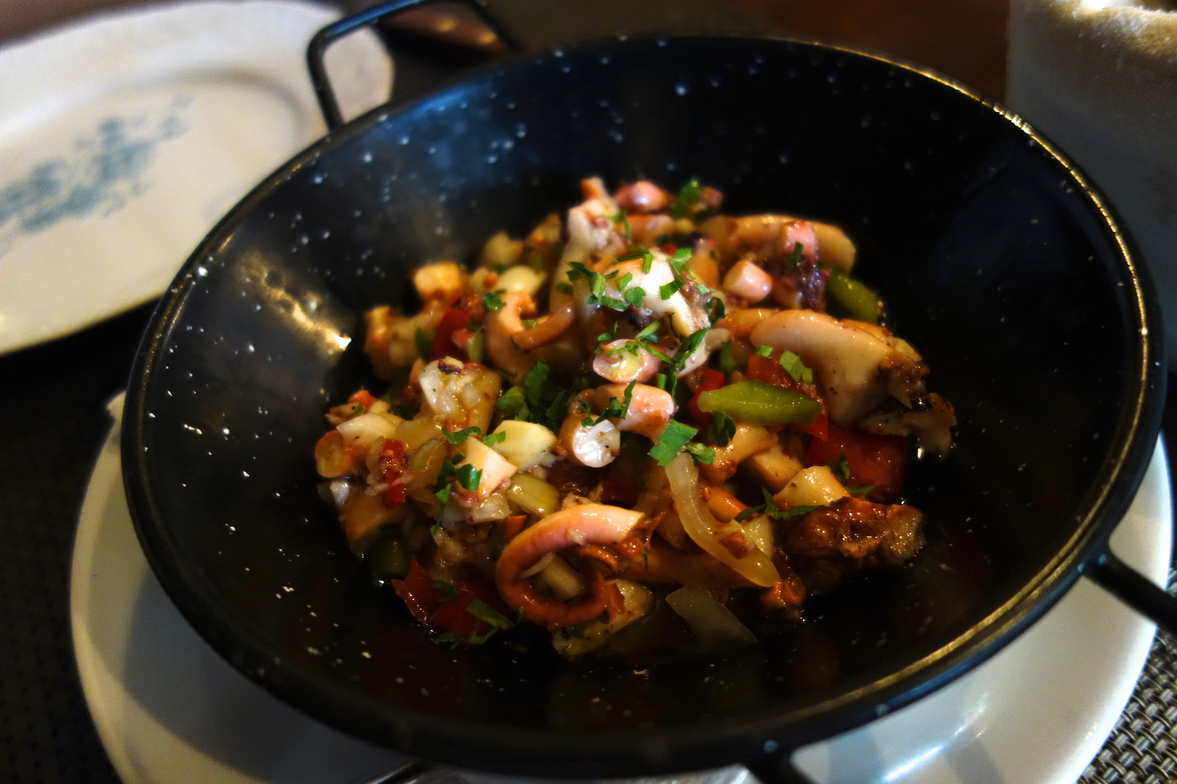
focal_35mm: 28
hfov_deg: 65.5
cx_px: 588
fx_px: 915
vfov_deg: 46.4
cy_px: 392
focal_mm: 10.4
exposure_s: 1/30
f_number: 1.8
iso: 500
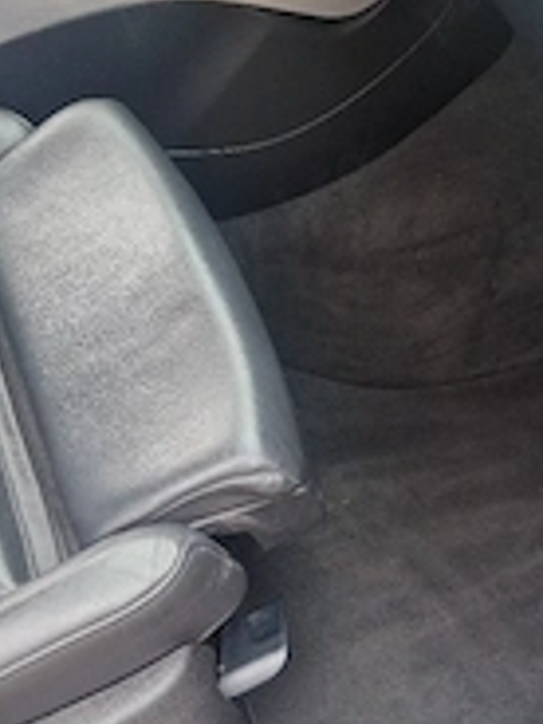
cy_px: 598
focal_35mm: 50
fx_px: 1046
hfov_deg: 29.1
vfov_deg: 36.6
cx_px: 319
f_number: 1.8
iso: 200
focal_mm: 5.4
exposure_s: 1/182
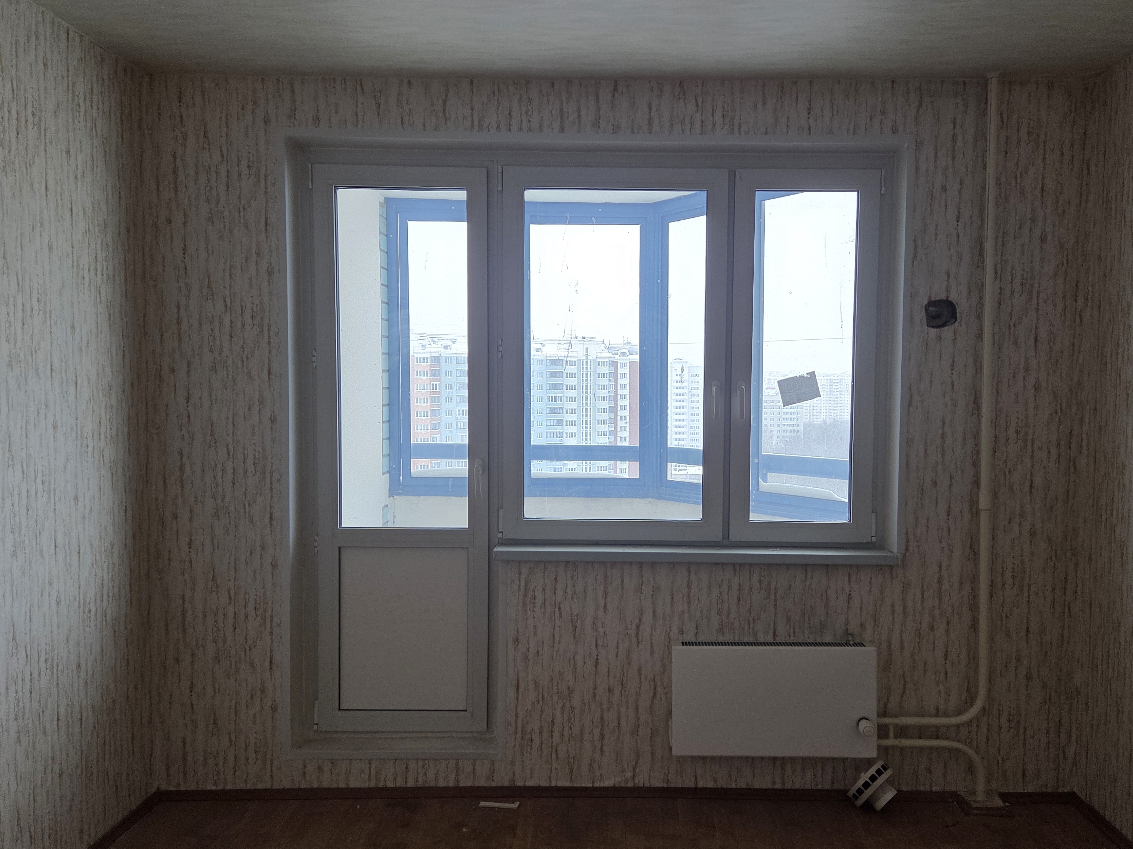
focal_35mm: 30
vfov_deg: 46.8
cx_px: 624
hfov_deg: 59.8
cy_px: 426
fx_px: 982
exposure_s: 1/100
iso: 250
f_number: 1.8
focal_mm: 5.4
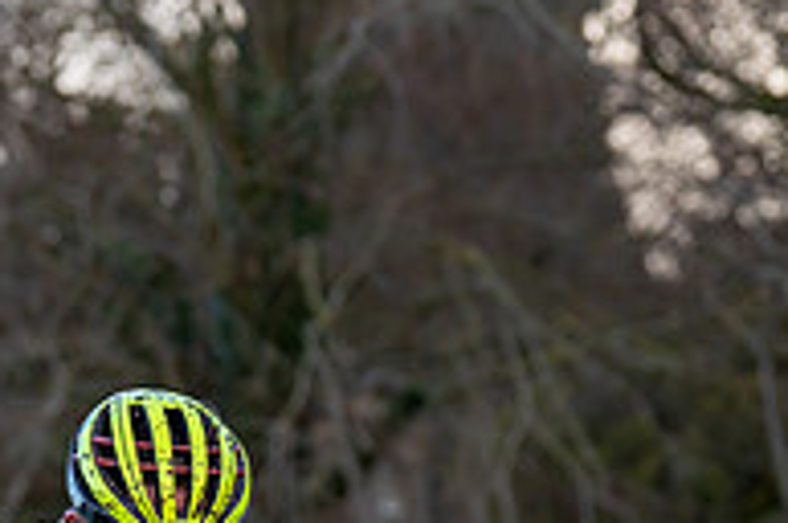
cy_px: 639
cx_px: -33
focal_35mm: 238
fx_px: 5201
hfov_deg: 8.6
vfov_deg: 5.7
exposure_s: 1/1000
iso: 400
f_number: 3.2
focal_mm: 79
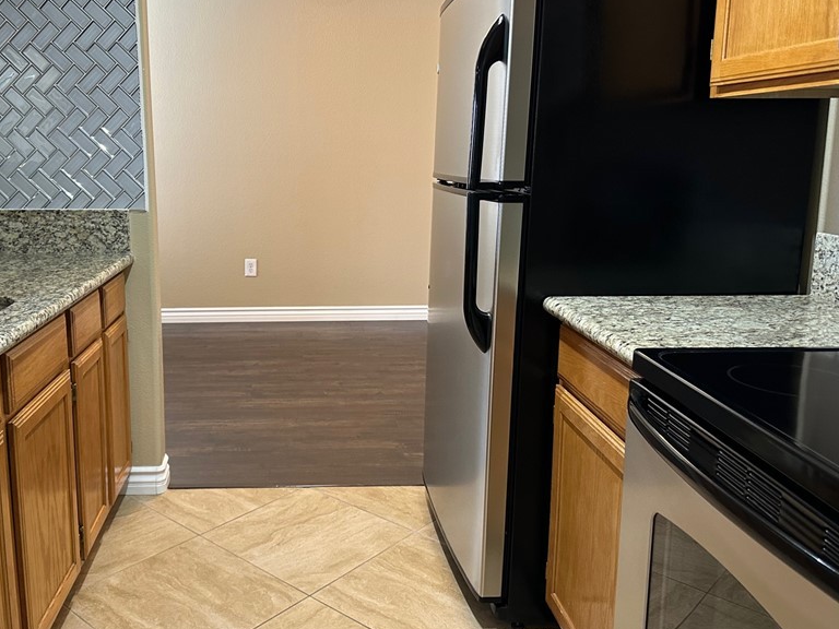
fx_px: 776
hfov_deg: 56.1
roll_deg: +0.0
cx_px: 315
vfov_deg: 44.1
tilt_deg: -10.7
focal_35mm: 32
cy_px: 286
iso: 320
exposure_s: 1/60
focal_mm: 6.86
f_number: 1.78
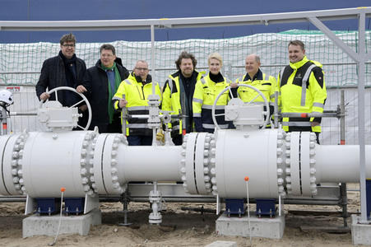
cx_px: 186
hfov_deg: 26.0
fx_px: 803
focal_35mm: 78
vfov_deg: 17.5
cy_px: 124
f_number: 6.3
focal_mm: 78
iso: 4000
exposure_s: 1/400
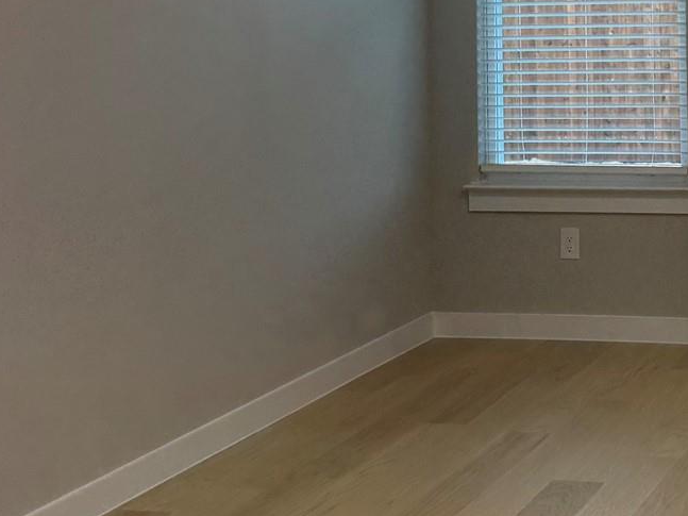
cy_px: -61
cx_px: 776
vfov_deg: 18.6
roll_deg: +0.9
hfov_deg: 23.9
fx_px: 1510
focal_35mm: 76
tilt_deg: -0.2
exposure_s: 1/60
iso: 100
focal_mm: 6.76
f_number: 1.78
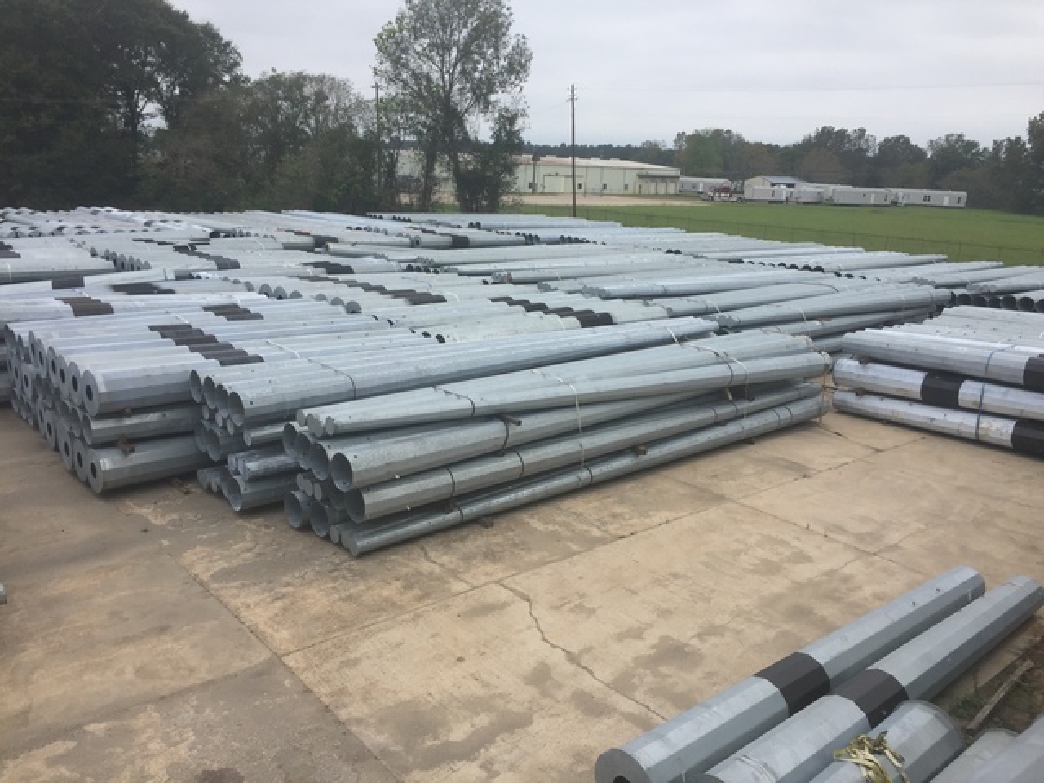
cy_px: 392
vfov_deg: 48.2
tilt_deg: -13.7
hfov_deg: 61.7
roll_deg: -1.9
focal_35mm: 29
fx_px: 875
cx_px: 522
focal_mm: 4.15
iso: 32
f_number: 2.2
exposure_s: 1/1236
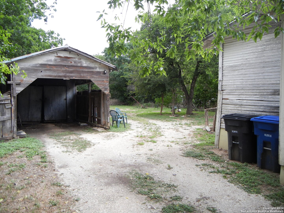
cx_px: 142
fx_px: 246
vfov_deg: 46.8
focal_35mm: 30
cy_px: 106
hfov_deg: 60.0
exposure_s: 1/336
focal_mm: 5.4
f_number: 3.5
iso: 160
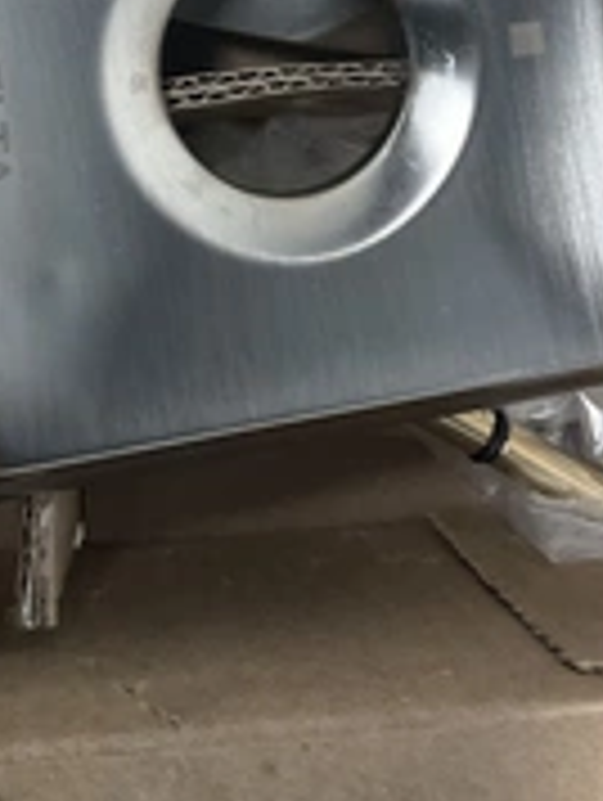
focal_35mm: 65
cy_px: 27
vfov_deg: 28.2
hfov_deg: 22.6
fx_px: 1506
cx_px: 302
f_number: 1.8
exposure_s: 1/60
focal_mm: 3
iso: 50
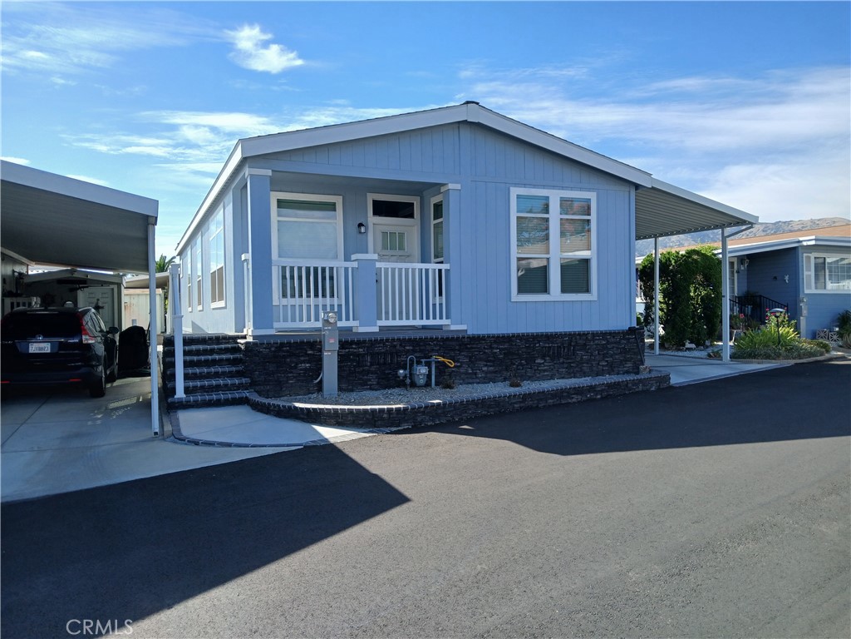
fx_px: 639
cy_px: 320
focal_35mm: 26
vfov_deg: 53.1
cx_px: 426
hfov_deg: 67.3
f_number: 1.8
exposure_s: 1/512
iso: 20
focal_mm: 3.98
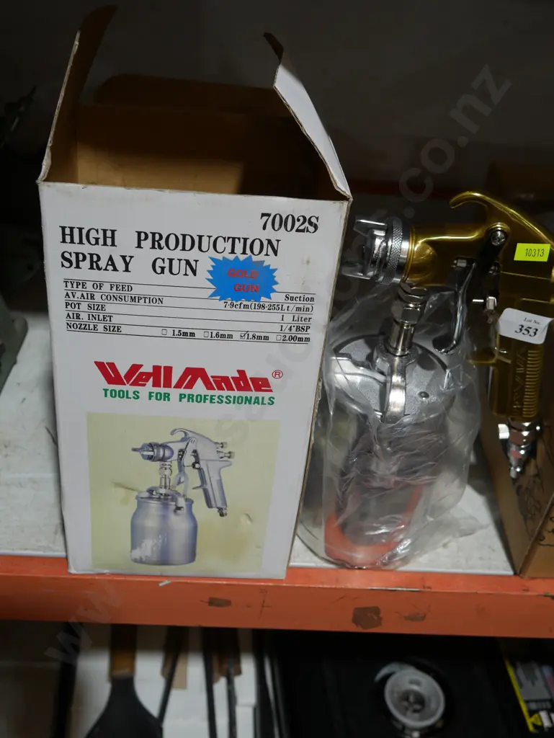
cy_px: 369
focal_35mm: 40
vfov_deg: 46.8
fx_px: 853
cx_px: 277
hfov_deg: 36.0
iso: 200
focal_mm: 20
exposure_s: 1/60
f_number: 4.5
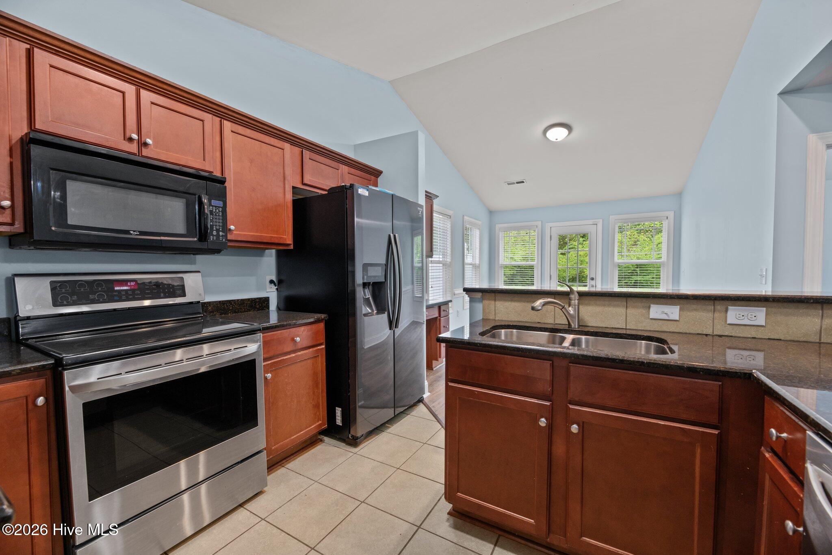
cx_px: 416
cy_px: 278
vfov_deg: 81.2
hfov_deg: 104.3
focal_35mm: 14
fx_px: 324
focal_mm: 14
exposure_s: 1/2
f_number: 8
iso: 400
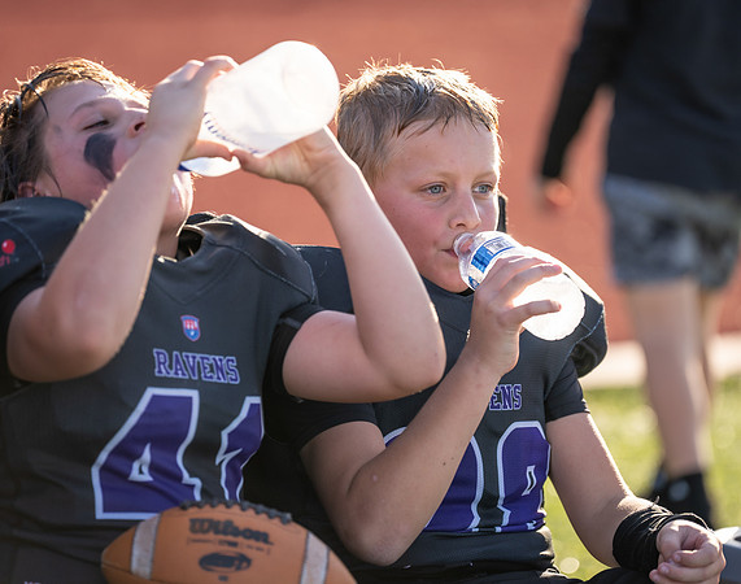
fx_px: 5023
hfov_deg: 8.4
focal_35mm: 230
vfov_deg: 6.7
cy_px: 278
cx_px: 459
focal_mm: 185
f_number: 2.8
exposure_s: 1/640
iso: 100
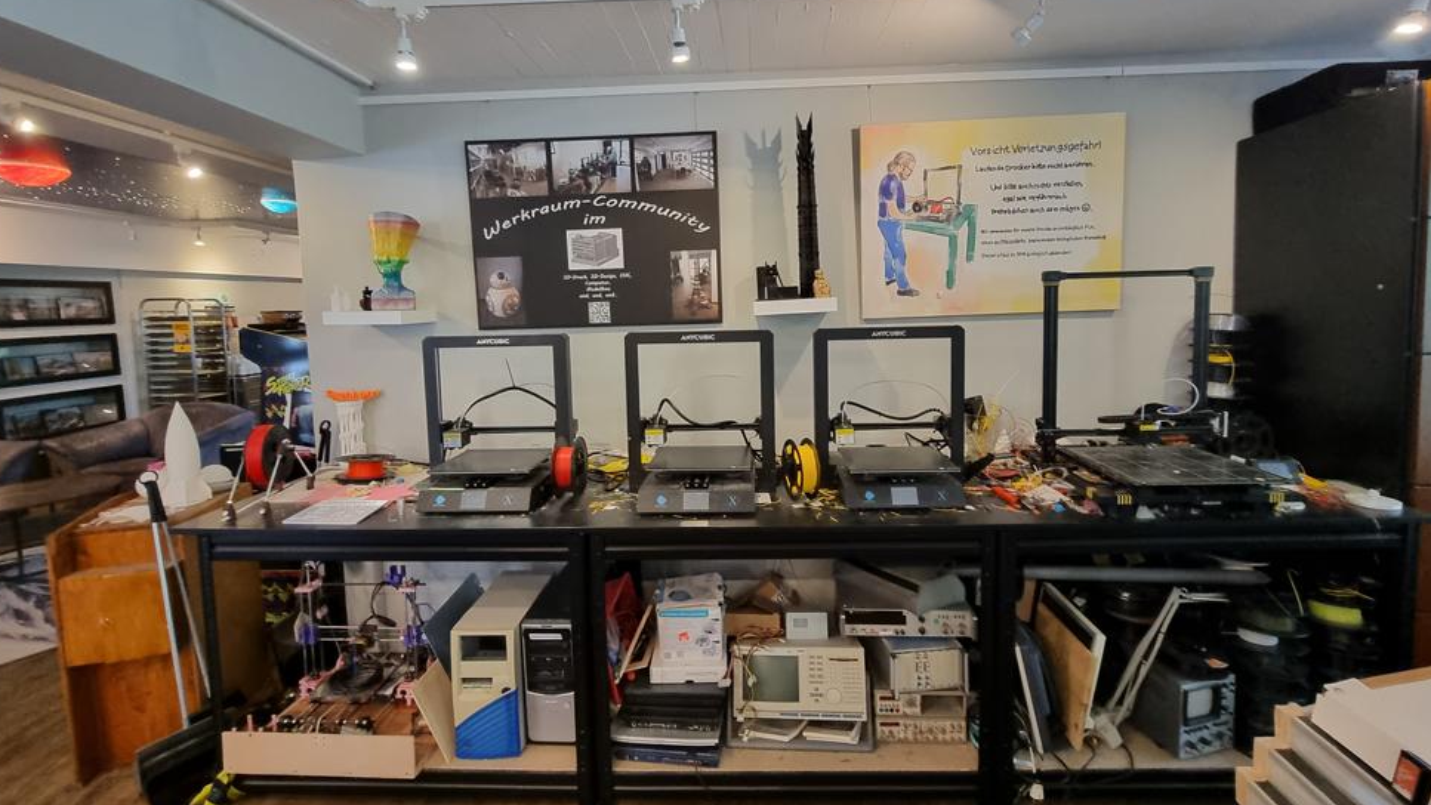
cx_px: 735
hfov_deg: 103.0
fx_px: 569
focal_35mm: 15
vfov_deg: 70.0
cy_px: 334
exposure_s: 1/33
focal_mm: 2.2
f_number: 2.2
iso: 400
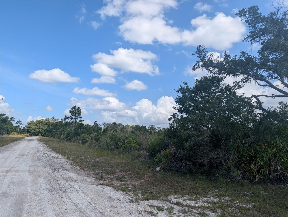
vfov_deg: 56.9
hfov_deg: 71.5
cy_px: 108
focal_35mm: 24
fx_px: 200
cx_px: 144
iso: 22
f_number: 1.68
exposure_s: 1/1193
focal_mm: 6.9
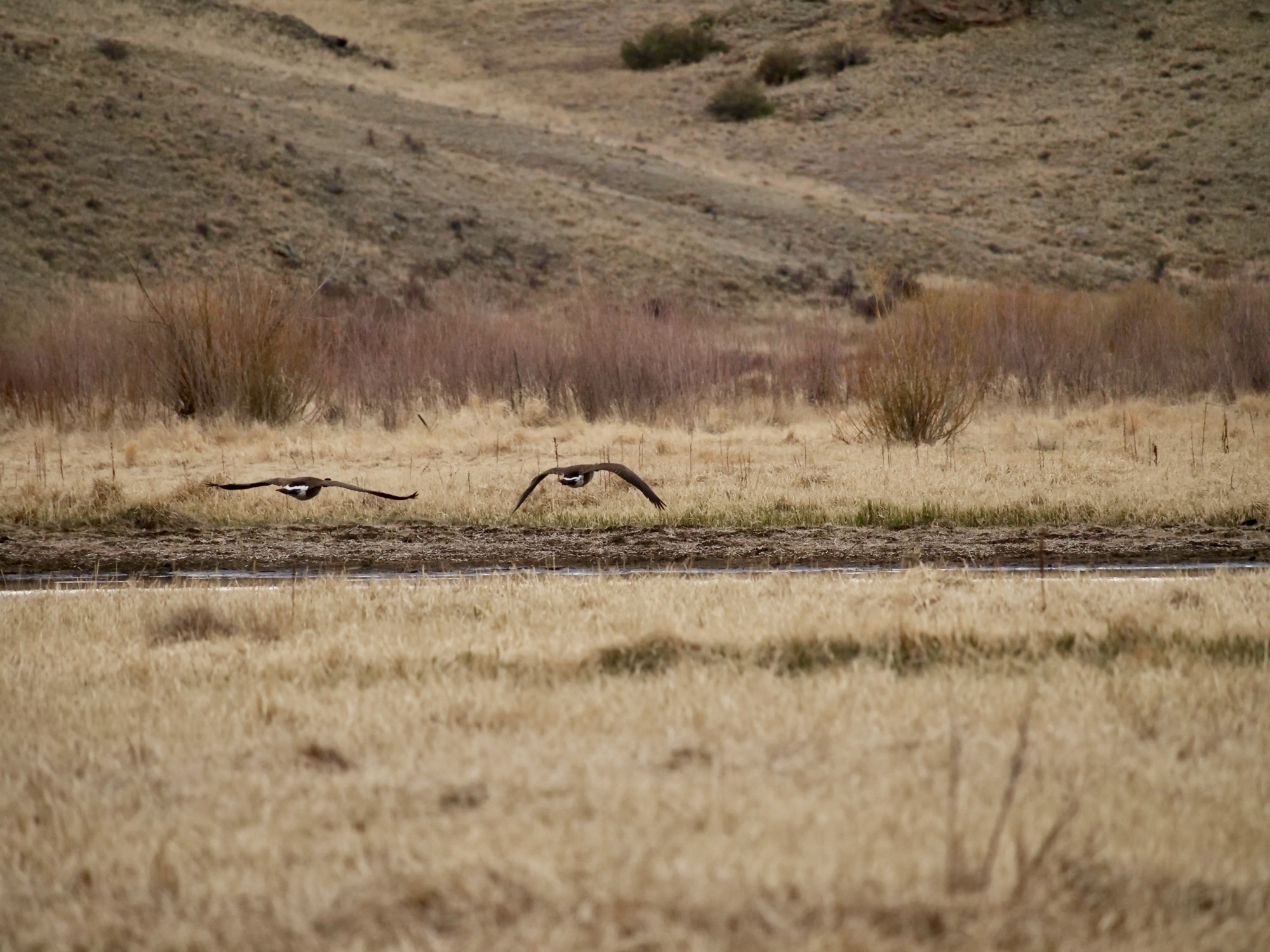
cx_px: 635
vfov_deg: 3.0
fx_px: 18344
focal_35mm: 500
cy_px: 476
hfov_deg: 4.0
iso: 1250
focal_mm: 250
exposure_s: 1/2500
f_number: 5.4
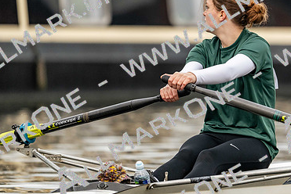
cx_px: 217
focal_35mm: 625
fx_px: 5056
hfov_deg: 3.3
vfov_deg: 2.2
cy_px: 79
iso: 1400
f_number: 4.5
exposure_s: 1/2500
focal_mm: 400
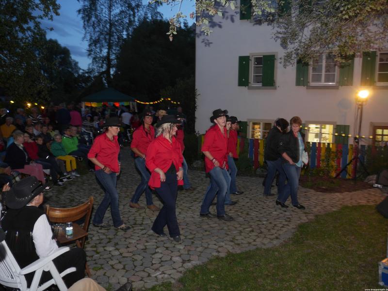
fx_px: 314
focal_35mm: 28
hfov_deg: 63.4
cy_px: 146
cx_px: 194
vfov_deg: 49.7
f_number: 4
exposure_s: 1/8
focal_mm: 14
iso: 200
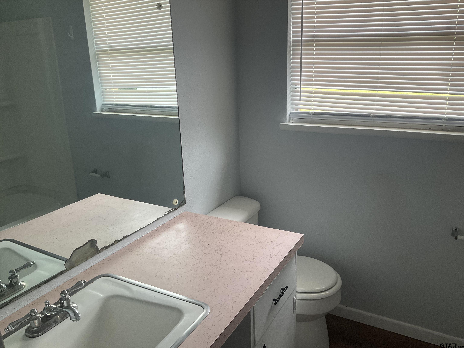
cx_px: 232
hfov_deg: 61.7
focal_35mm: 29
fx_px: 389
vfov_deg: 48.2
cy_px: 174
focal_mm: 3
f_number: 1.8
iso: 40
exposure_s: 1/122
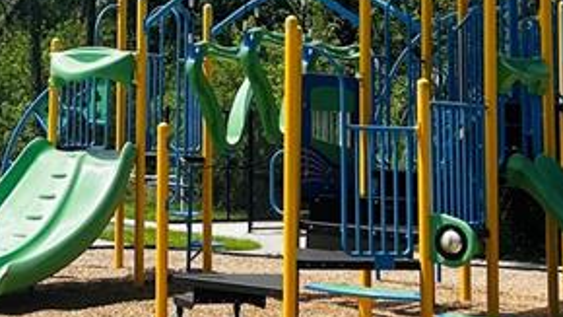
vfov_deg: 11.8
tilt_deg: +6.9
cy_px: -91
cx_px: 49
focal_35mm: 100
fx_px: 1493
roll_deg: -1.2
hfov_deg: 20.9
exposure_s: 1/9434
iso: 50
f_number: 1.5
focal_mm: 5.7
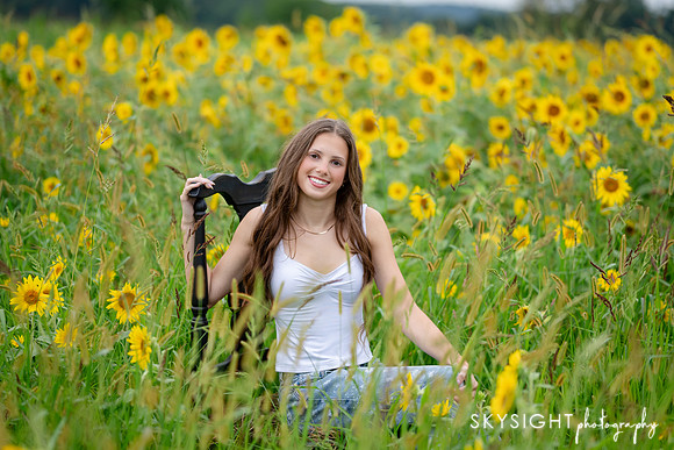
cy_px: 225
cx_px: 337
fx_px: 1650
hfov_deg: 23.1
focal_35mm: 88
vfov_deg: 15.5
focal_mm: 85
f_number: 1.8
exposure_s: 1/400
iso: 320
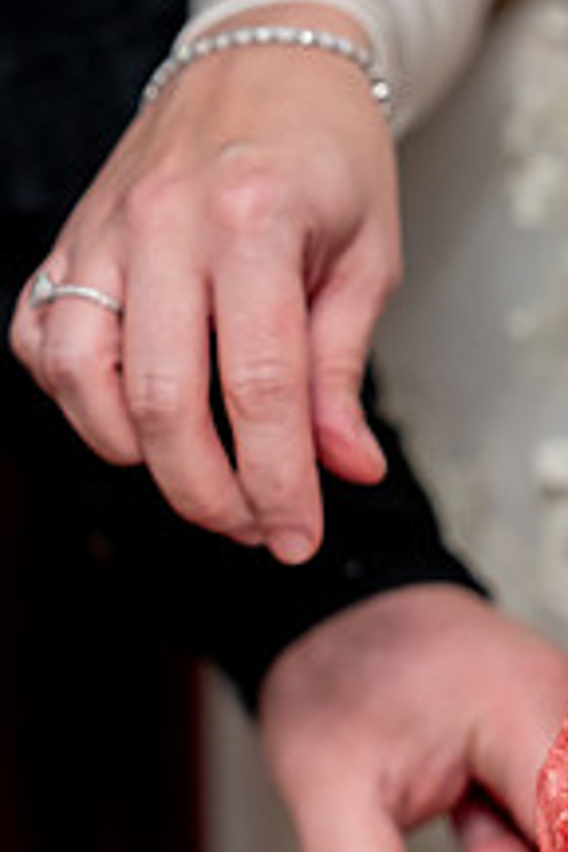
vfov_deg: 10.9
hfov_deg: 7.3
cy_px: 448
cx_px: 260
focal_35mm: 188
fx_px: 4449
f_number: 2.8
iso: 1600
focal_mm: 70
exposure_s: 1/160
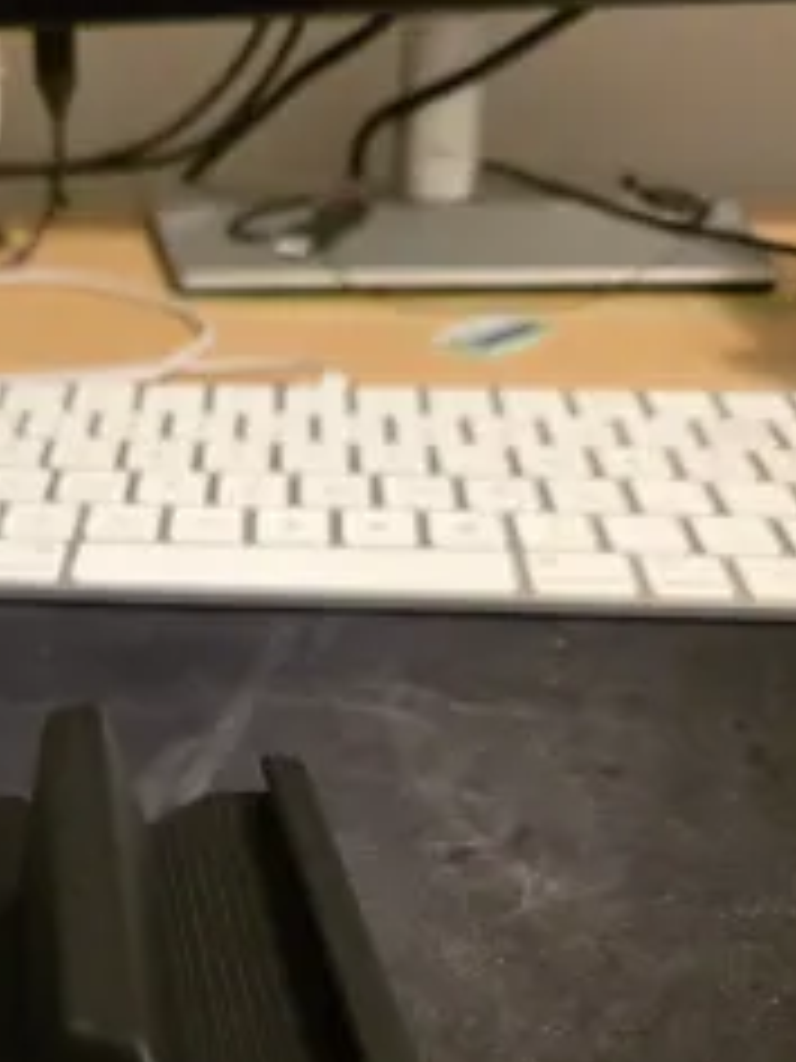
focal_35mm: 39
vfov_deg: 46.0
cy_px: 806
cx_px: 171
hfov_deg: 35.7
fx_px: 1196
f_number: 1.7
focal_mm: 6.3
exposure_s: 1/100
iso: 1600
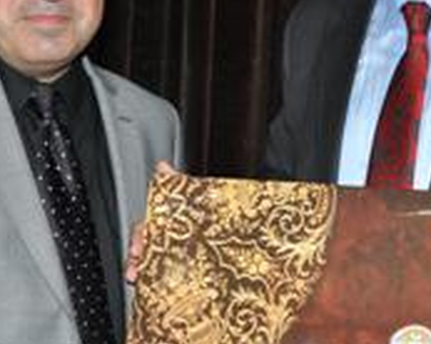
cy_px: 51
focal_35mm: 98
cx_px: 306
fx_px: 1251
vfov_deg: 15.5
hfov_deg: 19.4
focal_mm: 27
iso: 800
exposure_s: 1/60
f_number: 5.6
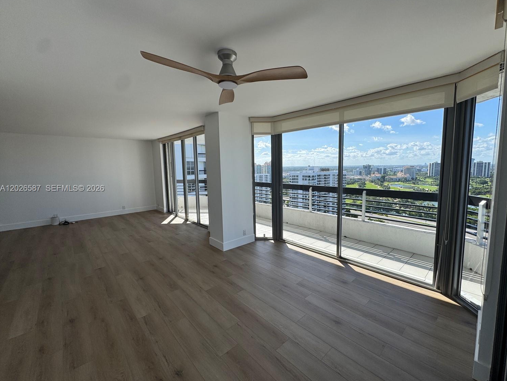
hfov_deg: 98.0
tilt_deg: -5.8
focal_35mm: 15
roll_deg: +0.9
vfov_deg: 81.8
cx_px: 270
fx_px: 220
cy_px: 189
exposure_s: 1/749
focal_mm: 2.22
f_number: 2.2
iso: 50
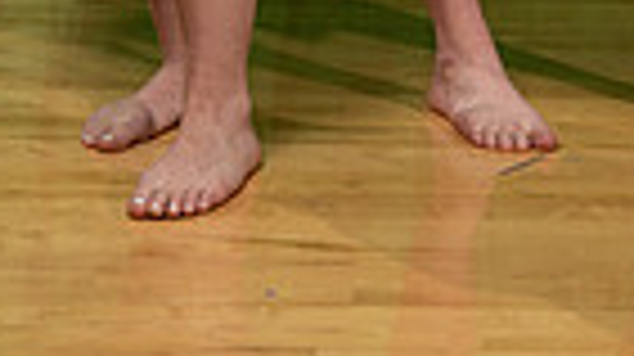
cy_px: -554
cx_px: 360
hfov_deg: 12.4
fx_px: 2922
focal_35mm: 174
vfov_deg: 6.5
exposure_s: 1/250
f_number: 9
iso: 200
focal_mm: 52
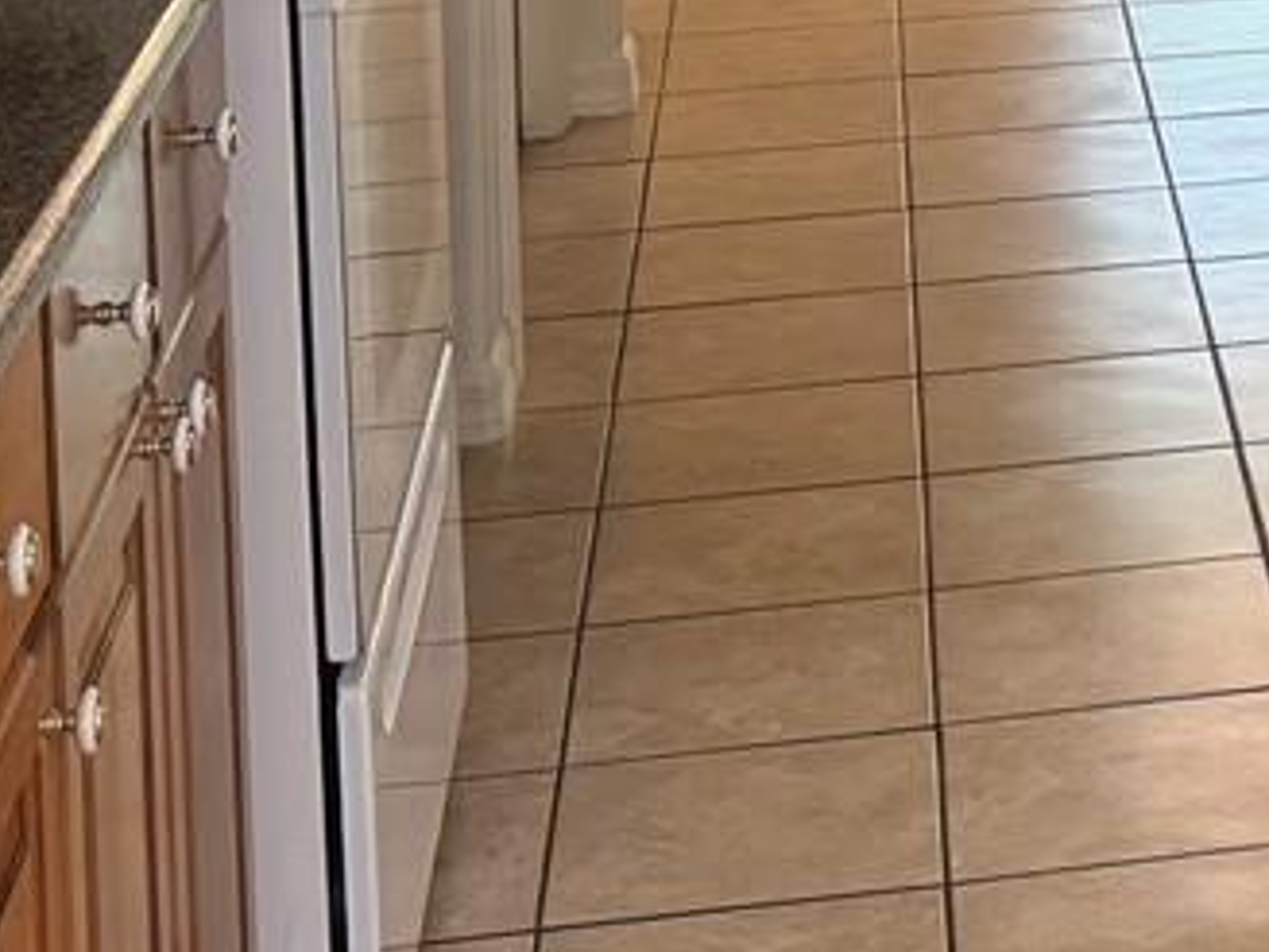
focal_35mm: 117
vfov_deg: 11.8
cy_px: -716
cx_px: 1958
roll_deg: +0.0
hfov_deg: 15.4
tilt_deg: -4.7
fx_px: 4289
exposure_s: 1/120
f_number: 1.78
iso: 200
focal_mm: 6.76
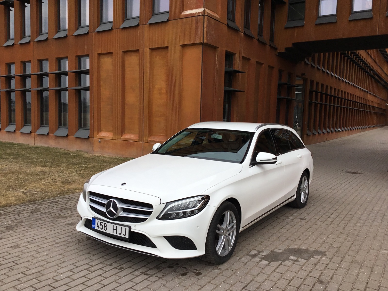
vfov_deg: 45.4
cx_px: 194
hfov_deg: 58.4
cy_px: 146
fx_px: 347
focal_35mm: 31
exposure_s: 1/673
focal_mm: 3.3
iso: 25
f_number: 2.4
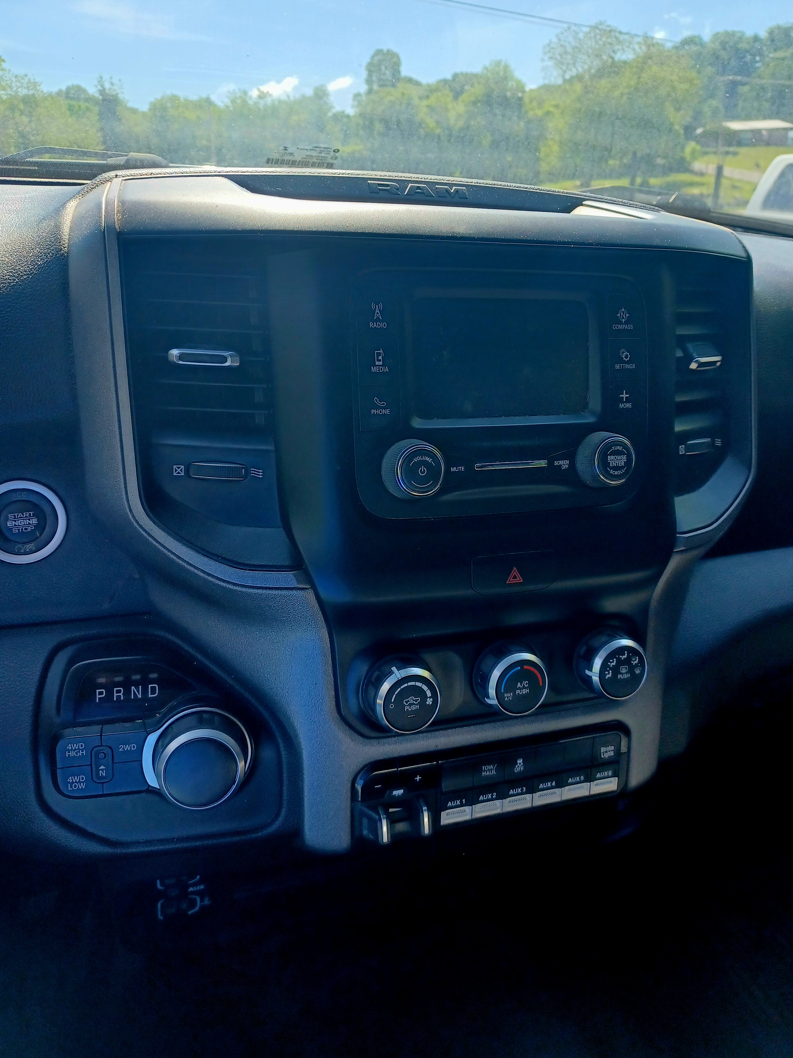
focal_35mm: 27
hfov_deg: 51.3
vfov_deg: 65.3
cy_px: 519
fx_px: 825
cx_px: 418
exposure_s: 1/120
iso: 50
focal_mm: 4.6
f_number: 1.8
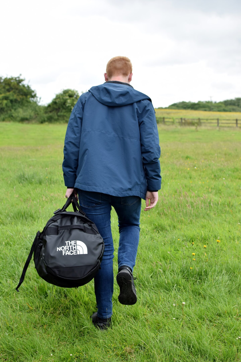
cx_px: 120
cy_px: 181
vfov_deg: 37.9
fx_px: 527
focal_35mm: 52
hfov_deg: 25.8
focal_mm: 35
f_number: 4.5
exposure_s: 1/1000
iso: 400
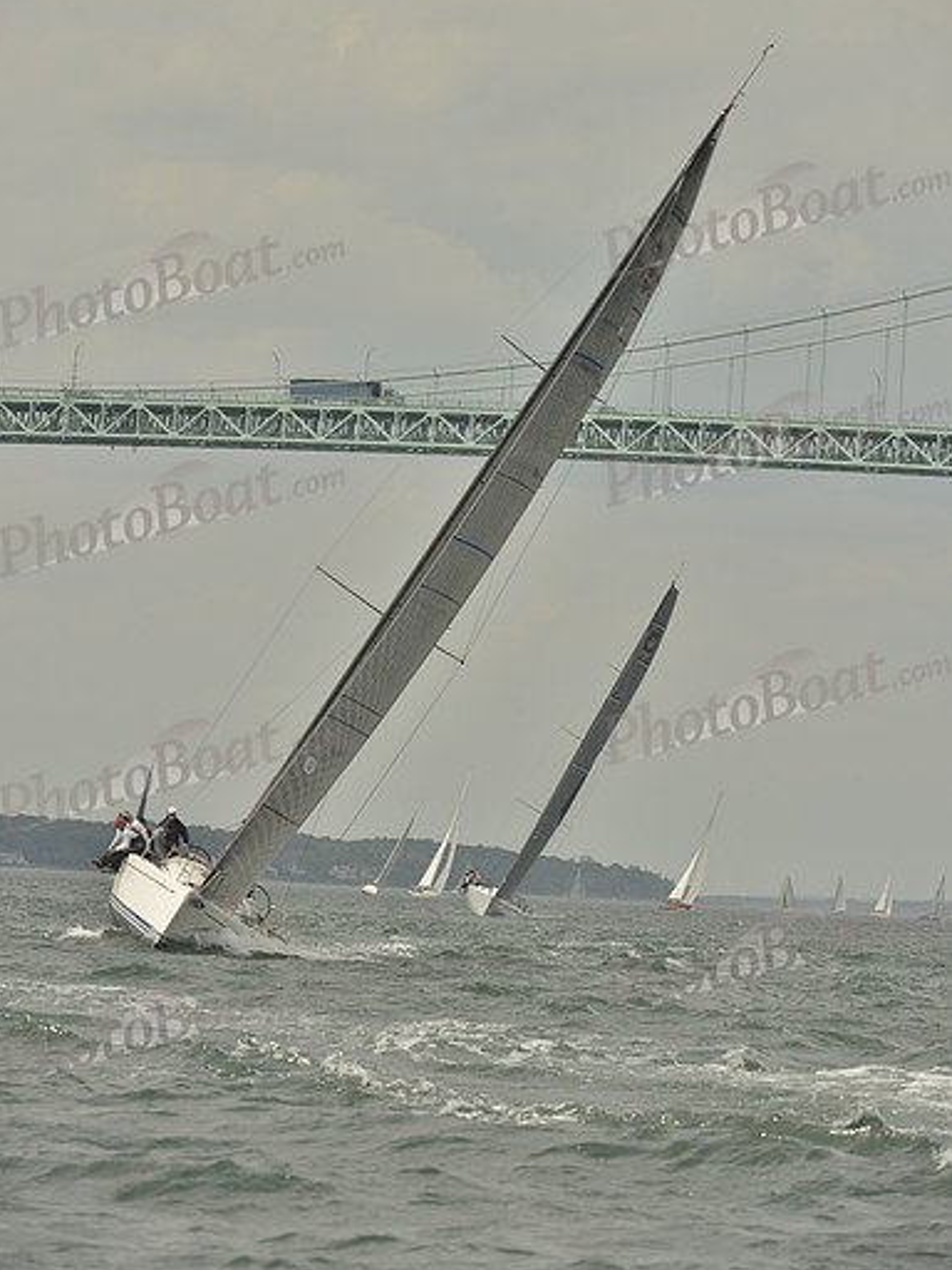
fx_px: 7994
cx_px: 475
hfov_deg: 6.8
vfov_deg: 9.1
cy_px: 608
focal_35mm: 218
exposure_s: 1/1250
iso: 280
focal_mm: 200
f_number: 8
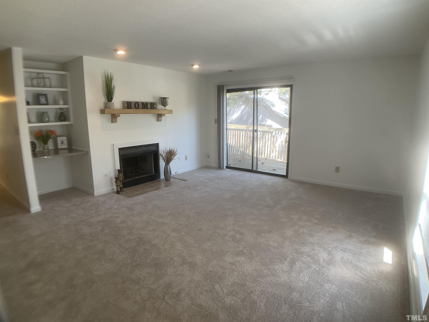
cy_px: 161
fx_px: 359
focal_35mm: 29
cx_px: 214
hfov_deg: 61.7
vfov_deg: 48.2
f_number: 1.8
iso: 50
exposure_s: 1/60
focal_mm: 3
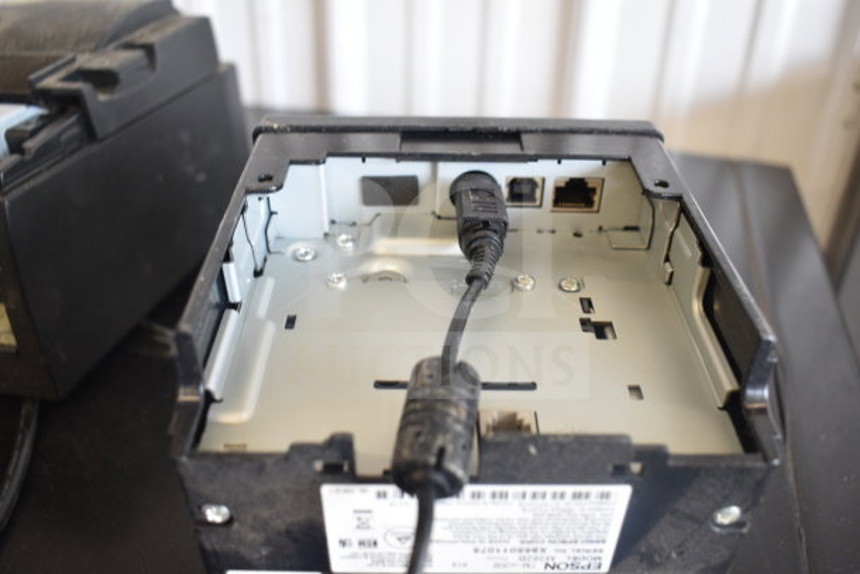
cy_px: 287
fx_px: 753
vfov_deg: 41.7
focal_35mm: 32
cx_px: 430
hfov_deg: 59.5
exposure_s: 1/30
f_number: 3.8
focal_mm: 21
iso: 280
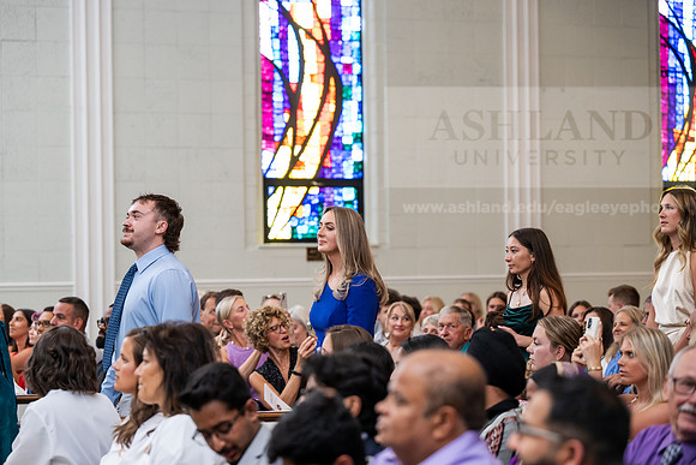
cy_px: 232
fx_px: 1895
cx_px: 348
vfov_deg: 14.0
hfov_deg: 20.8
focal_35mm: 98
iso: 1600
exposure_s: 1/200
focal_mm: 98
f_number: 3.2
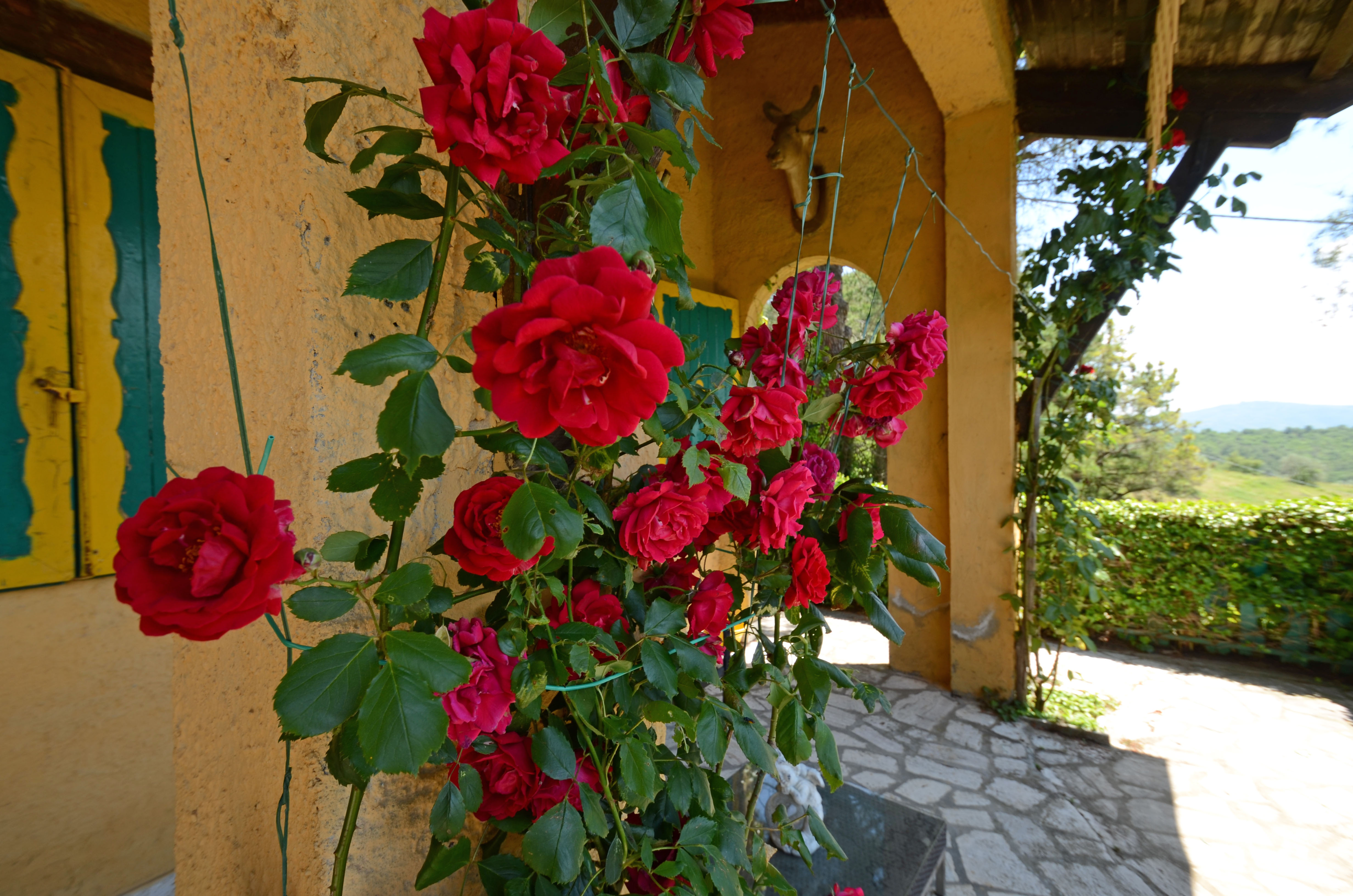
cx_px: 676
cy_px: 448
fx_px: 563
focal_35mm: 15
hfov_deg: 100.5
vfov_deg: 77.1
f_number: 8
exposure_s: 1/60
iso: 100
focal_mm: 10
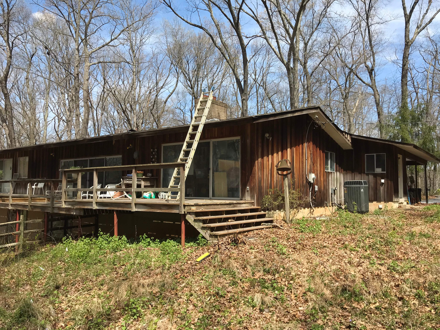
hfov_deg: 63.4
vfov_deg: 49.7
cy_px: 165
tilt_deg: +4.0
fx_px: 356
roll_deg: -0.6
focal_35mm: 28
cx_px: 220
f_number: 1.8
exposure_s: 1/1623
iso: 20
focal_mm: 3.99
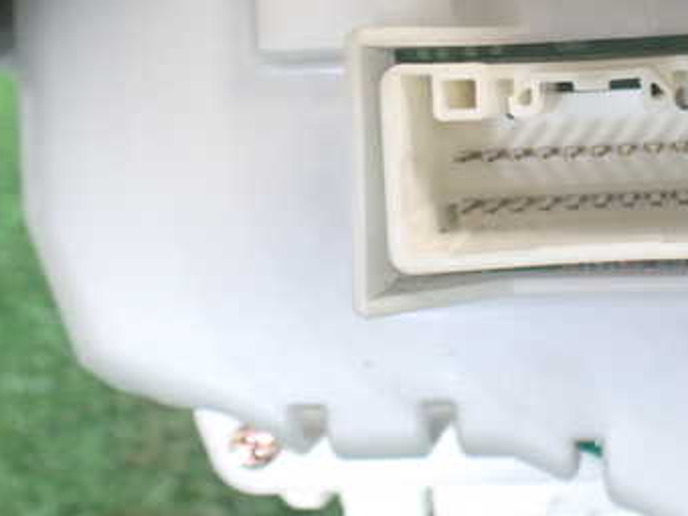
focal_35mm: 53
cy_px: 115
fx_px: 1053
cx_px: 603
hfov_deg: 34.4
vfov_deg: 27.1
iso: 800
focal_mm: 5.4
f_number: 2.3
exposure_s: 1/100
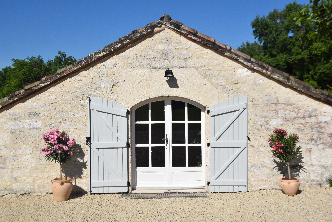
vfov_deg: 34.2
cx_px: 166
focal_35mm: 39
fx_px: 360
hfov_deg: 49.6
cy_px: 111
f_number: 11
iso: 200
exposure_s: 1/500
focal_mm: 26
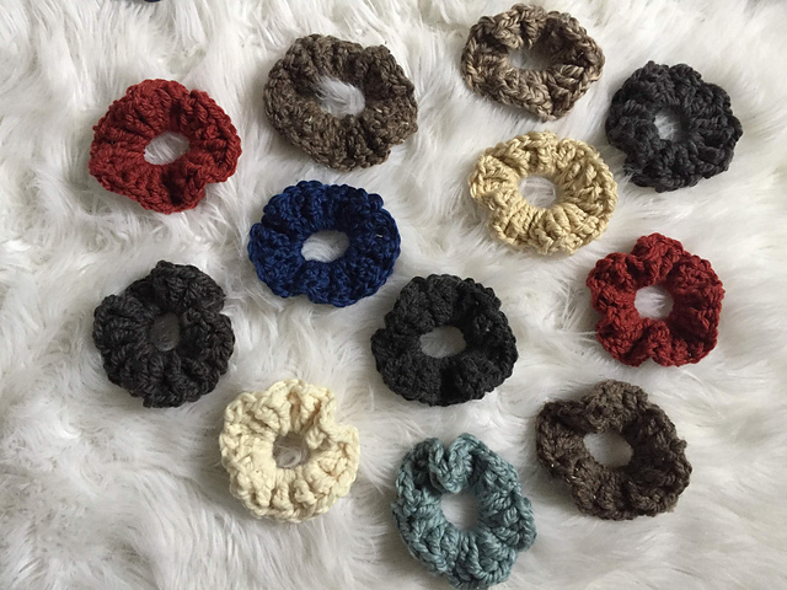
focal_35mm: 29
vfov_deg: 48.2
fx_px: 659
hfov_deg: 61.7
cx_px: 394
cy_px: 295
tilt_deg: -86.7
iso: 250
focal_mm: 4.15
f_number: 2.2
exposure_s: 1/30
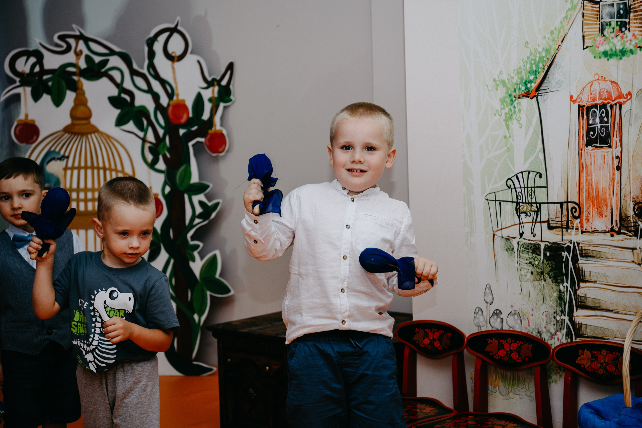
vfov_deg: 21.9
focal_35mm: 62
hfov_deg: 32.4
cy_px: 214
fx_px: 1106
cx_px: 321
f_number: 4
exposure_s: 1/160
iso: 250
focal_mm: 62
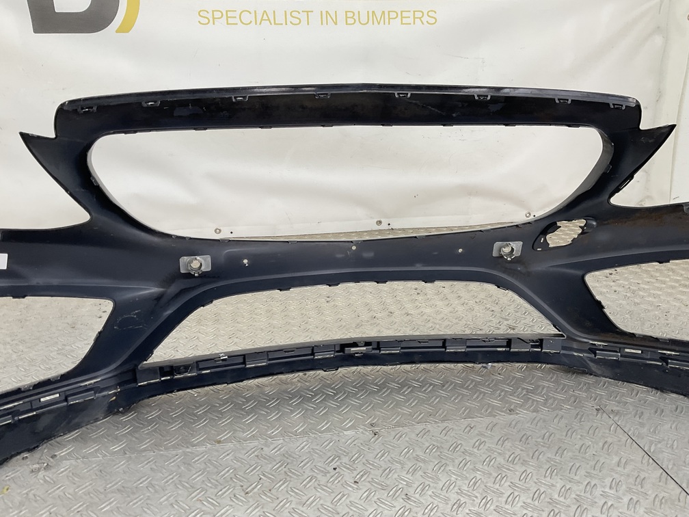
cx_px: 344
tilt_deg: -19.3
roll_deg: -0.5
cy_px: 258
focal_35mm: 29
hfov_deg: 61.7
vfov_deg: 48.2
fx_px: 577
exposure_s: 1/120
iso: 25
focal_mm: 3
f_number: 1.8
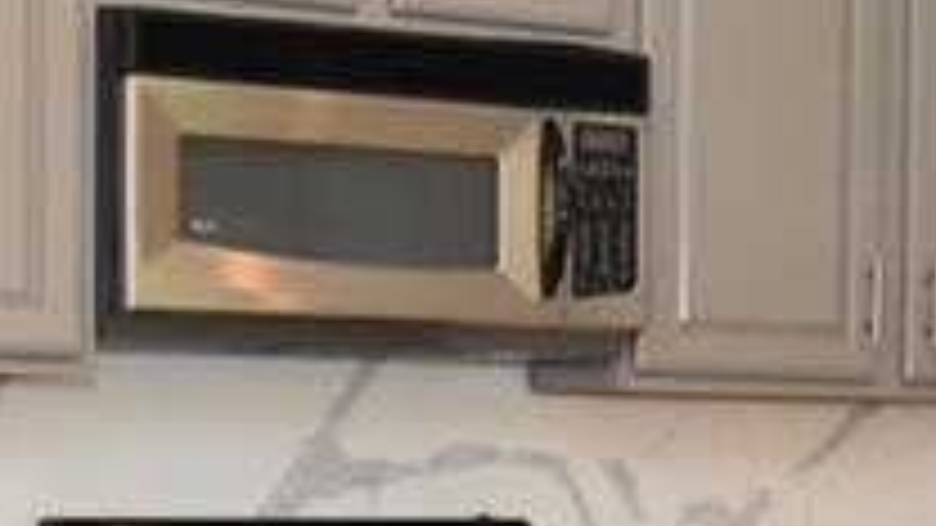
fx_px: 3003
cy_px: 625
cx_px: 855
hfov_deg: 17.4
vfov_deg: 9.9
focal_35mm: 121
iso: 500
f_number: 4
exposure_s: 1/60
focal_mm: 10
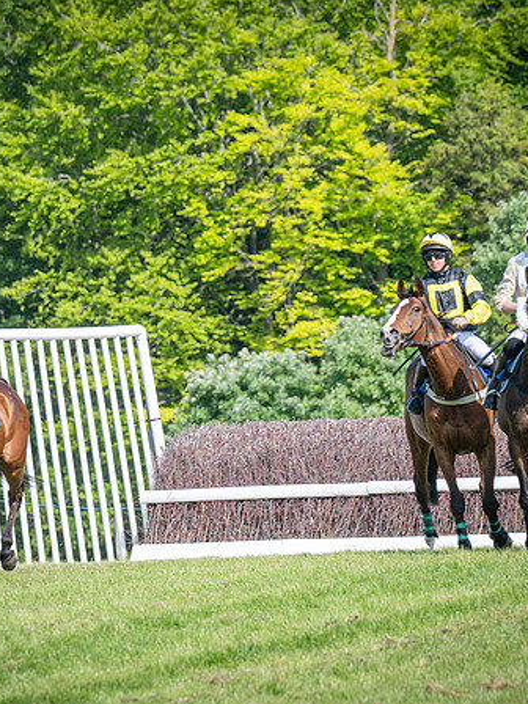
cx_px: 325
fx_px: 9701
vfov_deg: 4.2
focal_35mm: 477
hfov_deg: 3.1
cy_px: 336
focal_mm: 170
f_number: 4
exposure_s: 1/3200
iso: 400
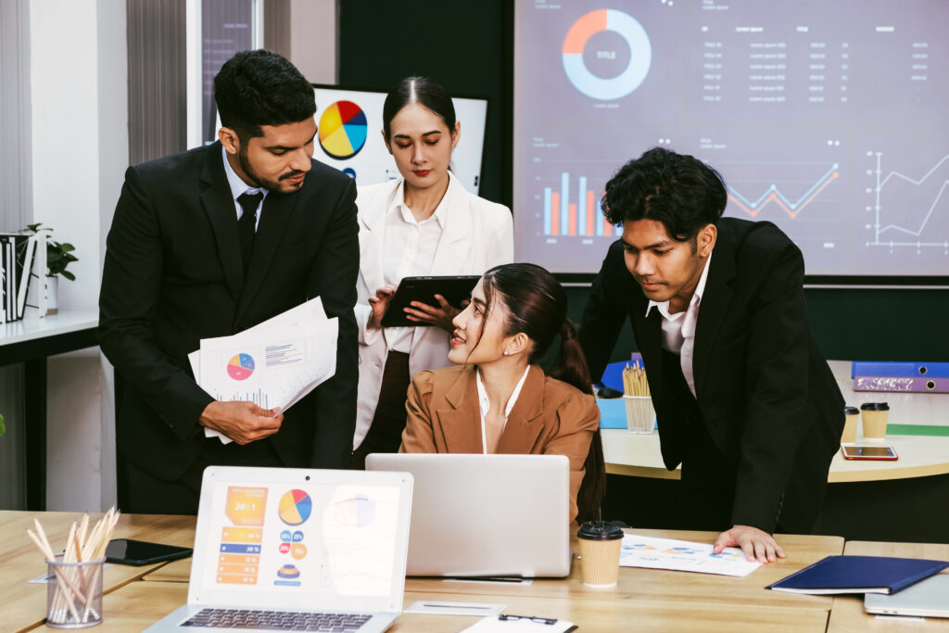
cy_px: 316
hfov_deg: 31.4
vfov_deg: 21.2
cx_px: 474
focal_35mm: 64
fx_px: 1687
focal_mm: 42.5
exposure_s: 1/40
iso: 400
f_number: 4
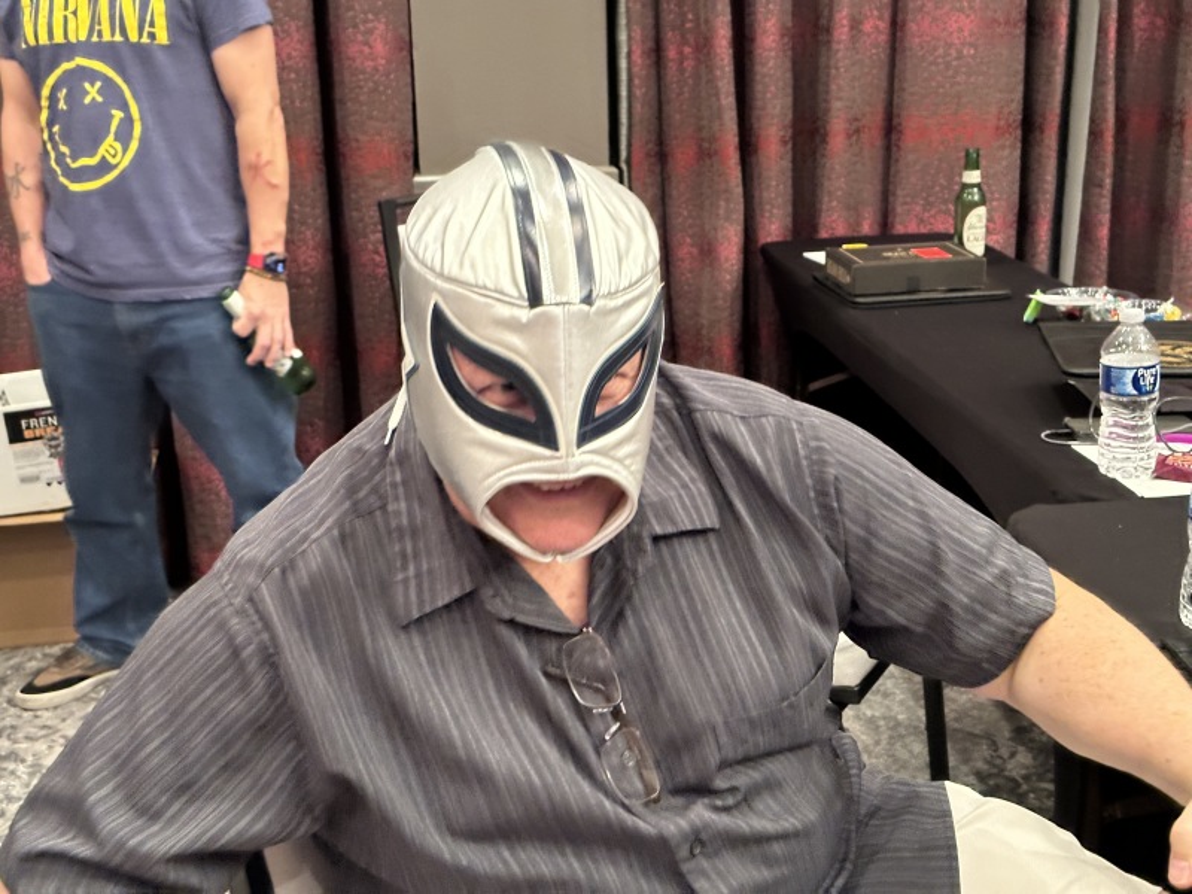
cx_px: 596
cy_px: 447
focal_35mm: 48
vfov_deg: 30.3
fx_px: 1653
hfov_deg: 39.7
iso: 500
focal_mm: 6.86
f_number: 1.78
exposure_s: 1/30
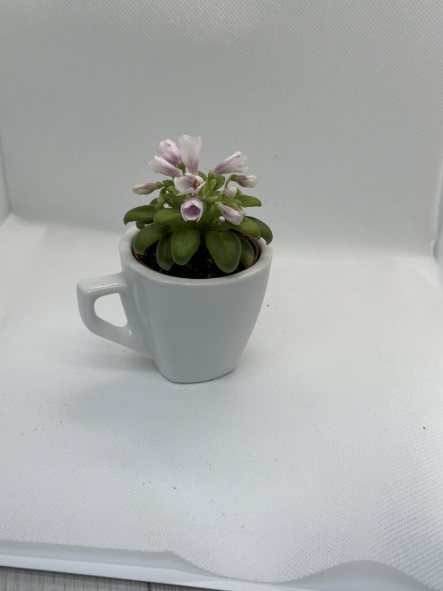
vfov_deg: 39.7
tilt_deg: -30.6
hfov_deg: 30.3
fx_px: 819
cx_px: 222
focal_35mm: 48
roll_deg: -3.5
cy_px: 296
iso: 80
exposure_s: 1/1541
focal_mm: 6.86
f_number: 1.78
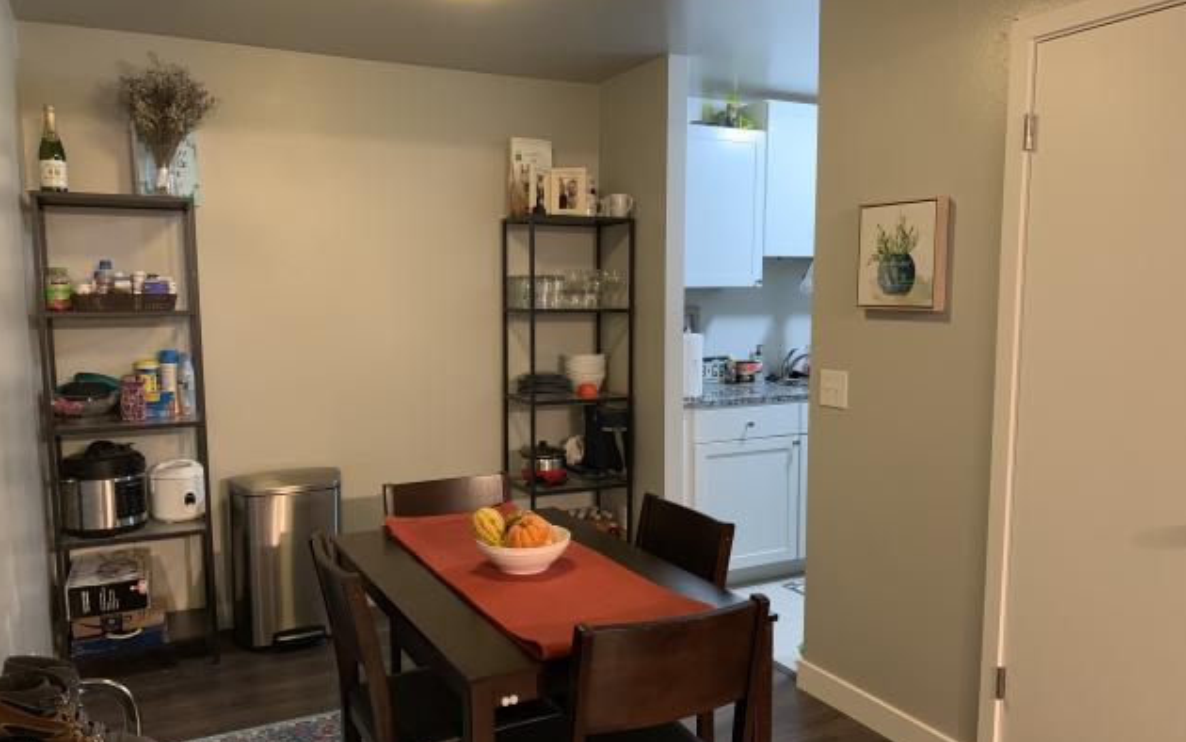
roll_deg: +1.5
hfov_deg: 66.5
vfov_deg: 44.5
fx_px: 905
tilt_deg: -6.7
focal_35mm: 28
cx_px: 597
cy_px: 405
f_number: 1.8
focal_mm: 4.25
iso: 400
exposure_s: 1/30
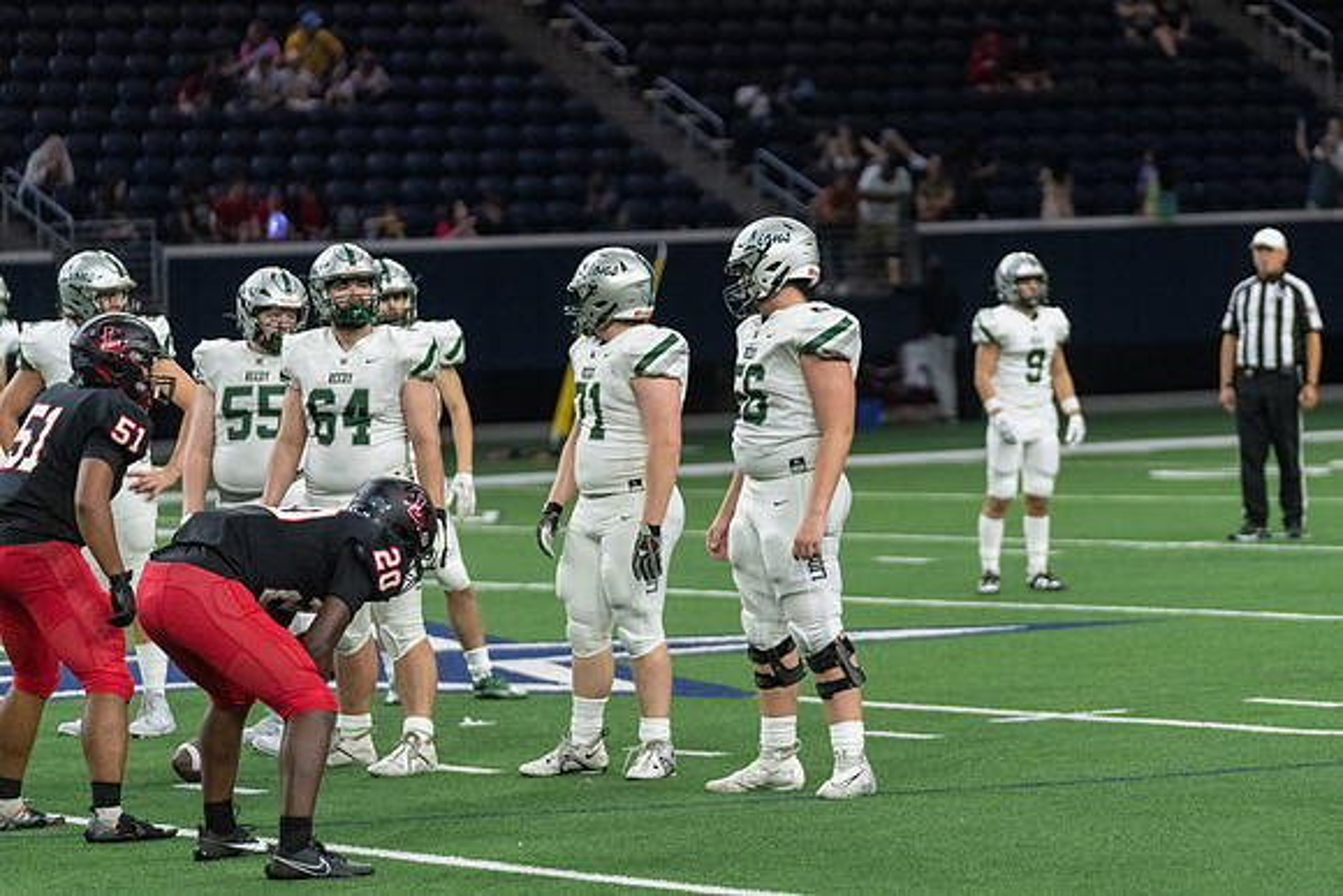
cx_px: 862
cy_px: 322
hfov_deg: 11.6
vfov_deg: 7.8
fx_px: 6605
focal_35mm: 177
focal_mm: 138
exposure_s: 1/1250
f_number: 2.8
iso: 4000
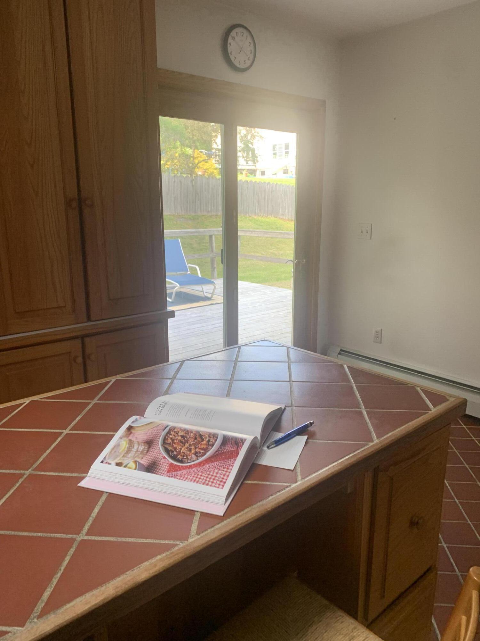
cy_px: 320
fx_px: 481
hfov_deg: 53.1
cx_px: 240
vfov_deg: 67.3
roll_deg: +1.2
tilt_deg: -11.6
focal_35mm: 26
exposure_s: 1/121
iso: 64
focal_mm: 4.25
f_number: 1.8
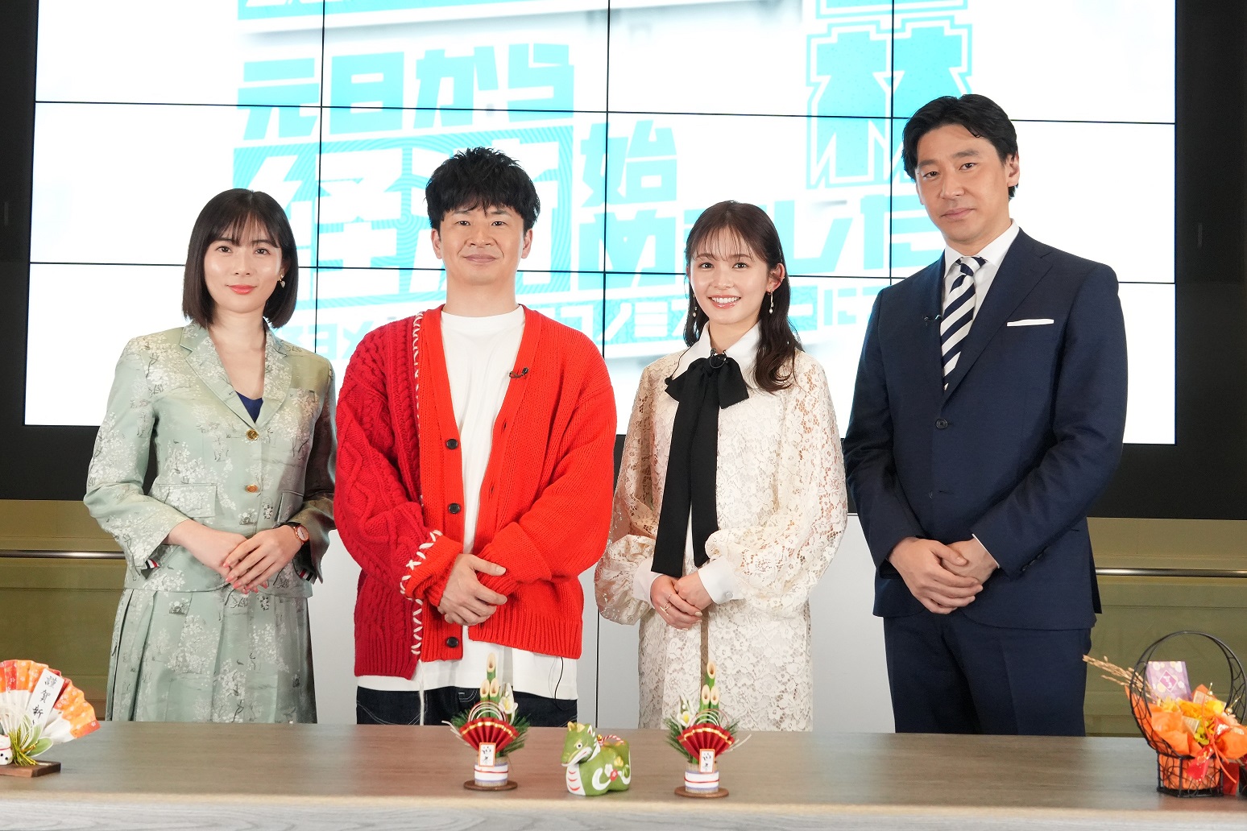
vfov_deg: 30.8
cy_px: 416
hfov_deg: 45.0
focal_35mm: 44
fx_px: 1507
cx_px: 624
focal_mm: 29
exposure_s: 1/60
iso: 3200
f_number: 9
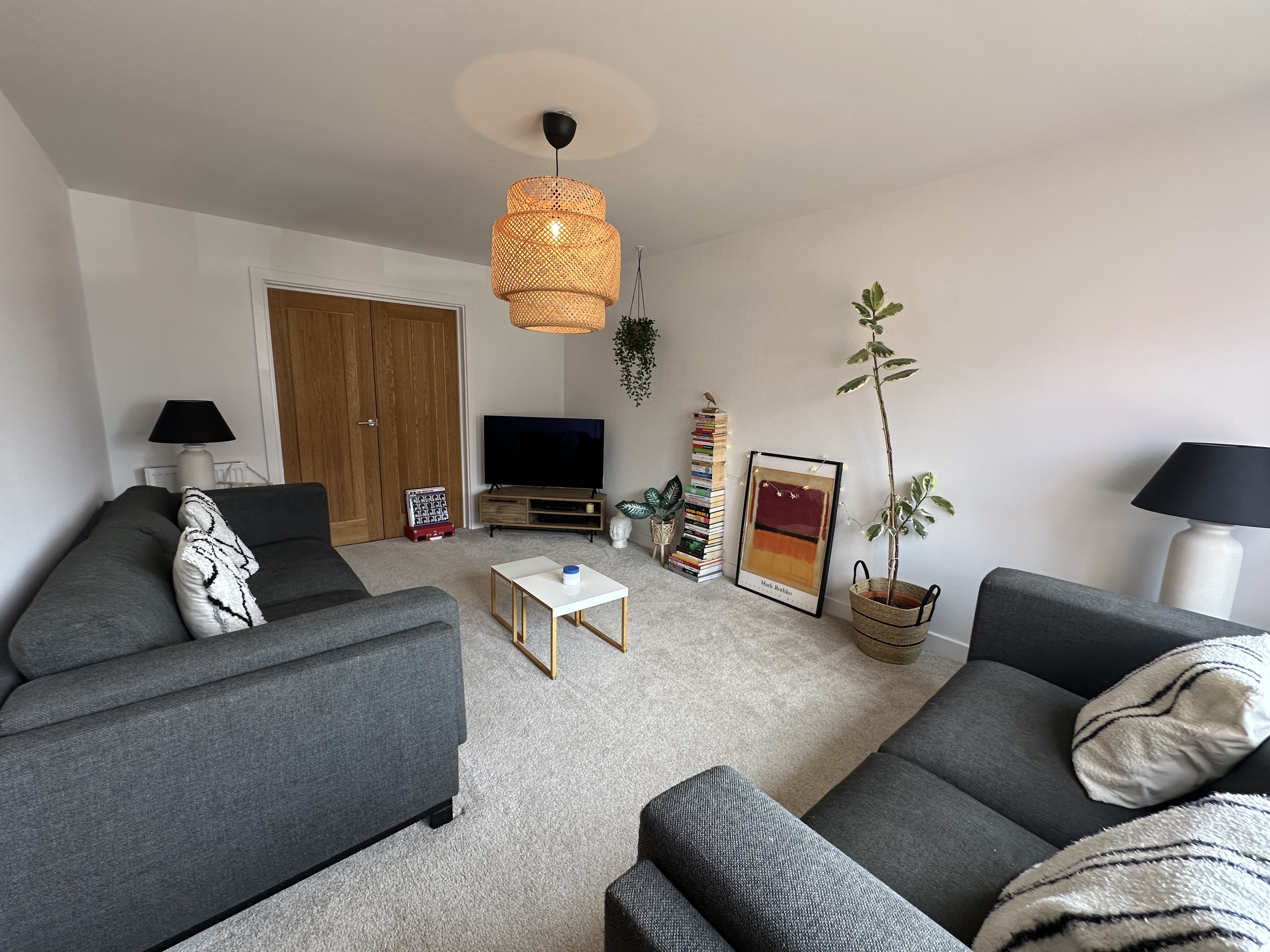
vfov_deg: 85.7
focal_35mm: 14
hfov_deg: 102.1
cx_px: 635
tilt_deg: -8.6
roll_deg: -1.1
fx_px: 514
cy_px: 476
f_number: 2.2
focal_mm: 2.22
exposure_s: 1/99
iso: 125
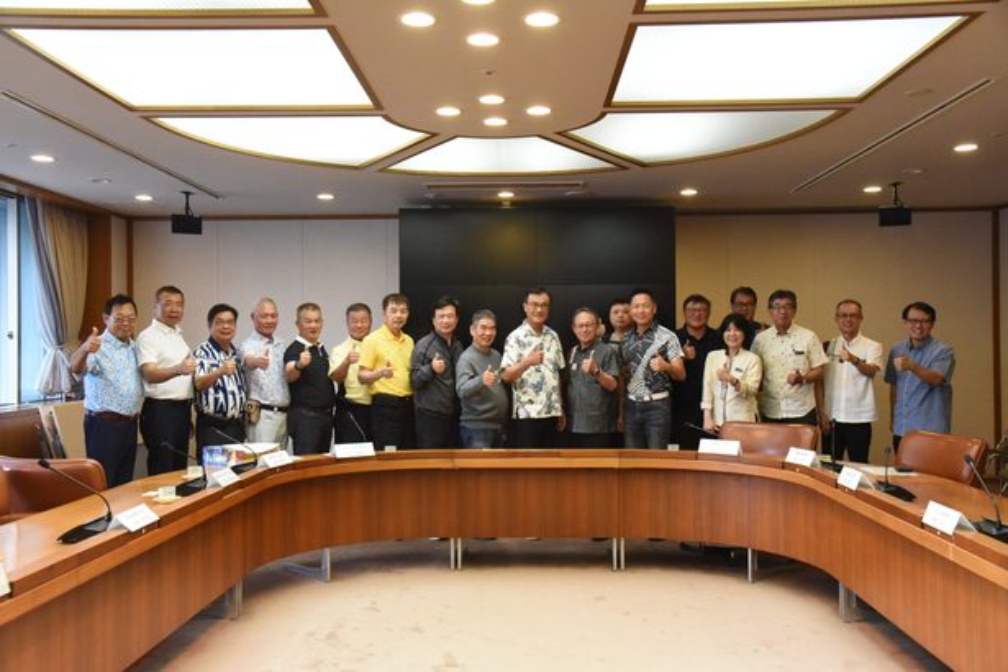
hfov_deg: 54.4
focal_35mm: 35
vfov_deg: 37.9
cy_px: 336
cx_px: 504
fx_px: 980
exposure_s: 1/200
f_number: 7.1
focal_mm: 35
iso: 10000
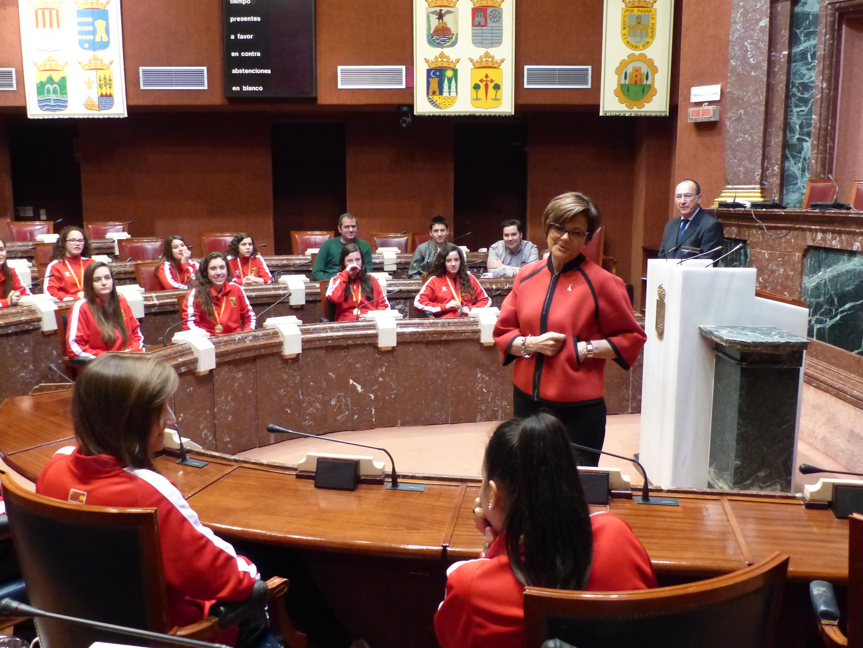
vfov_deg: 44.2
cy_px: 324
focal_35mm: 32
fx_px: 798
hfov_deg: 56.8
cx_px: 432
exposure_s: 1/40
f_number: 2.8
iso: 800
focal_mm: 5.8
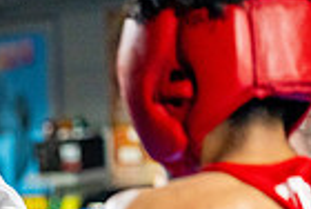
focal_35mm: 322
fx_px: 2788
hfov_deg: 6.2
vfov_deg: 4.3
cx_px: -302
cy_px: 366
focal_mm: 78
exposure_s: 1/1000
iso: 4000
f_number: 2
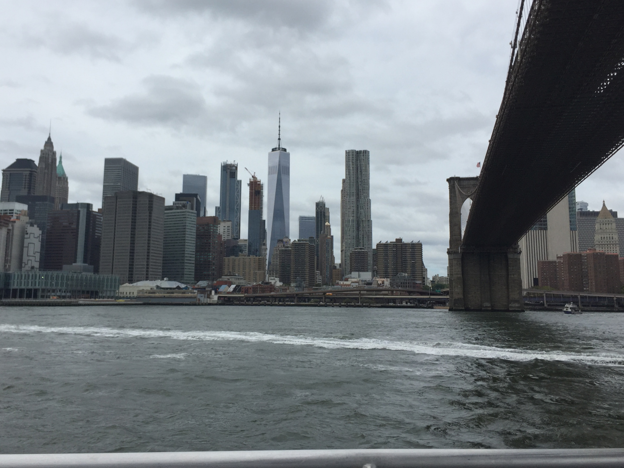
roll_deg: -0.7
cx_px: 277
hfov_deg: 52.5
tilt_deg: +8.0
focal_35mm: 35
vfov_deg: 40.6
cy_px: 194
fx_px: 631
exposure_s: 1/3049
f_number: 2.2
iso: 32
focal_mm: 4.15
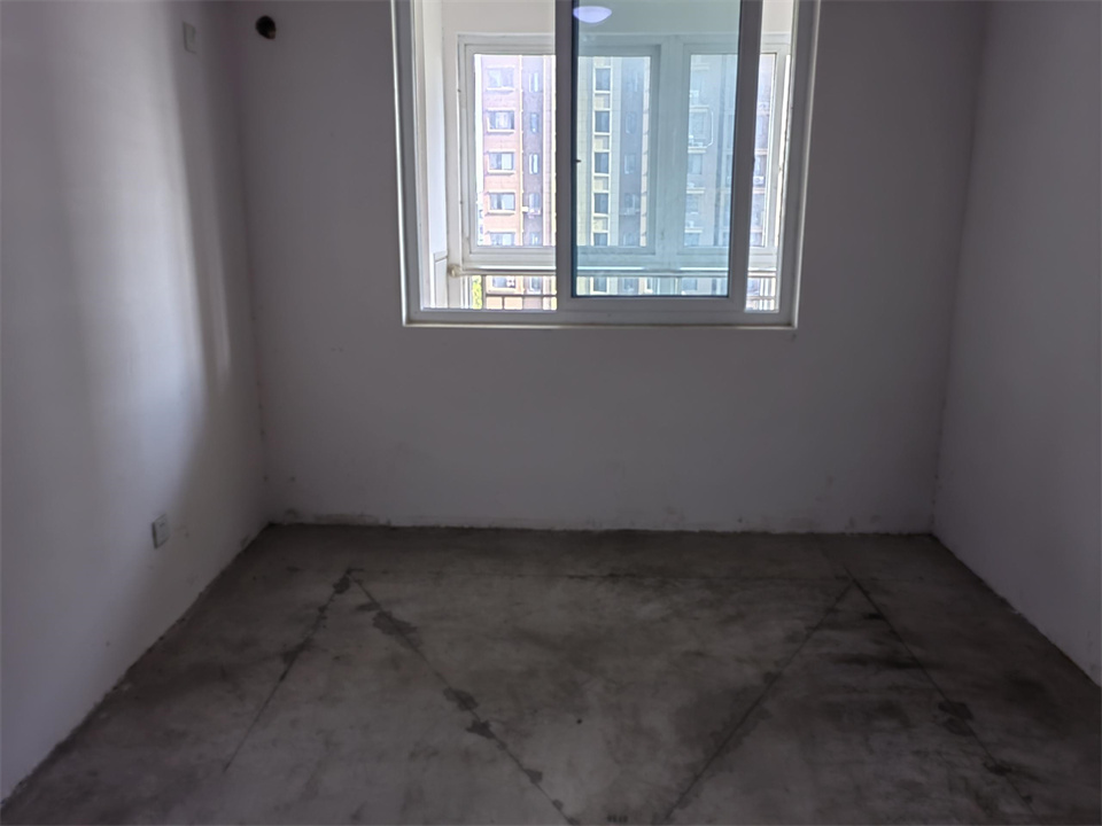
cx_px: 551
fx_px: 860
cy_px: 413
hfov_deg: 65.3
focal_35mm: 27
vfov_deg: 51.4
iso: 64
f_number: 1.9
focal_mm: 5.52
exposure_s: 1/100
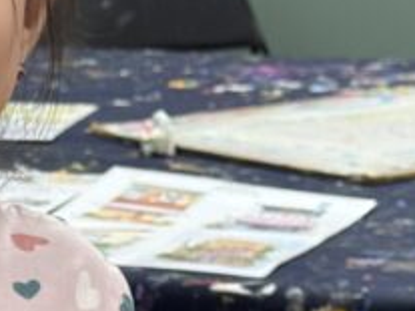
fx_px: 2780
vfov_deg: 6.3
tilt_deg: -15.4
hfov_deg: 8.3
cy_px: 441
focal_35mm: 232
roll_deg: +1.4
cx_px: -225
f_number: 1.78
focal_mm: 6.76
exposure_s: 1/100
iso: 80
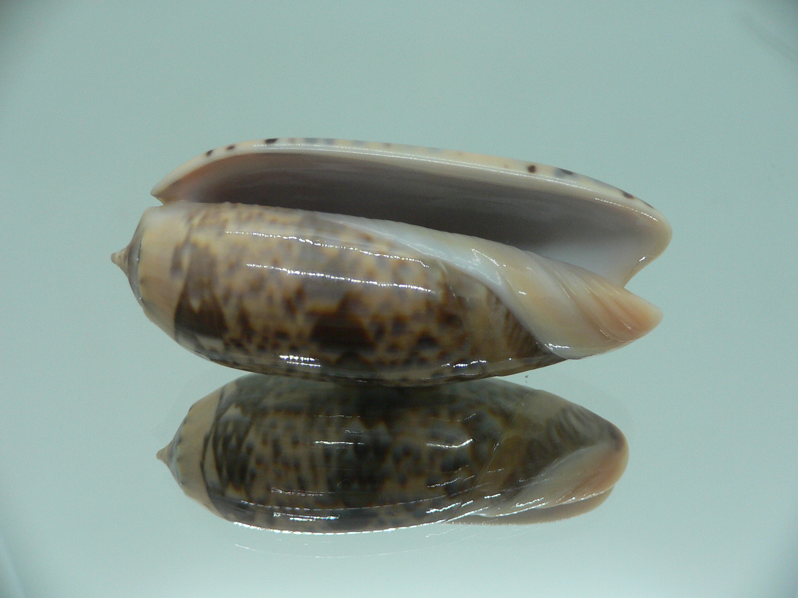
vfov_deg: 40.7
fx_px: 807
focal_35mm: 35
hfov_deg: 52.6
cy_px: 299
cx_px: 399
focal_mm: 4.6
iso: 100
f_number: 2.8
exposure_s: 1/60
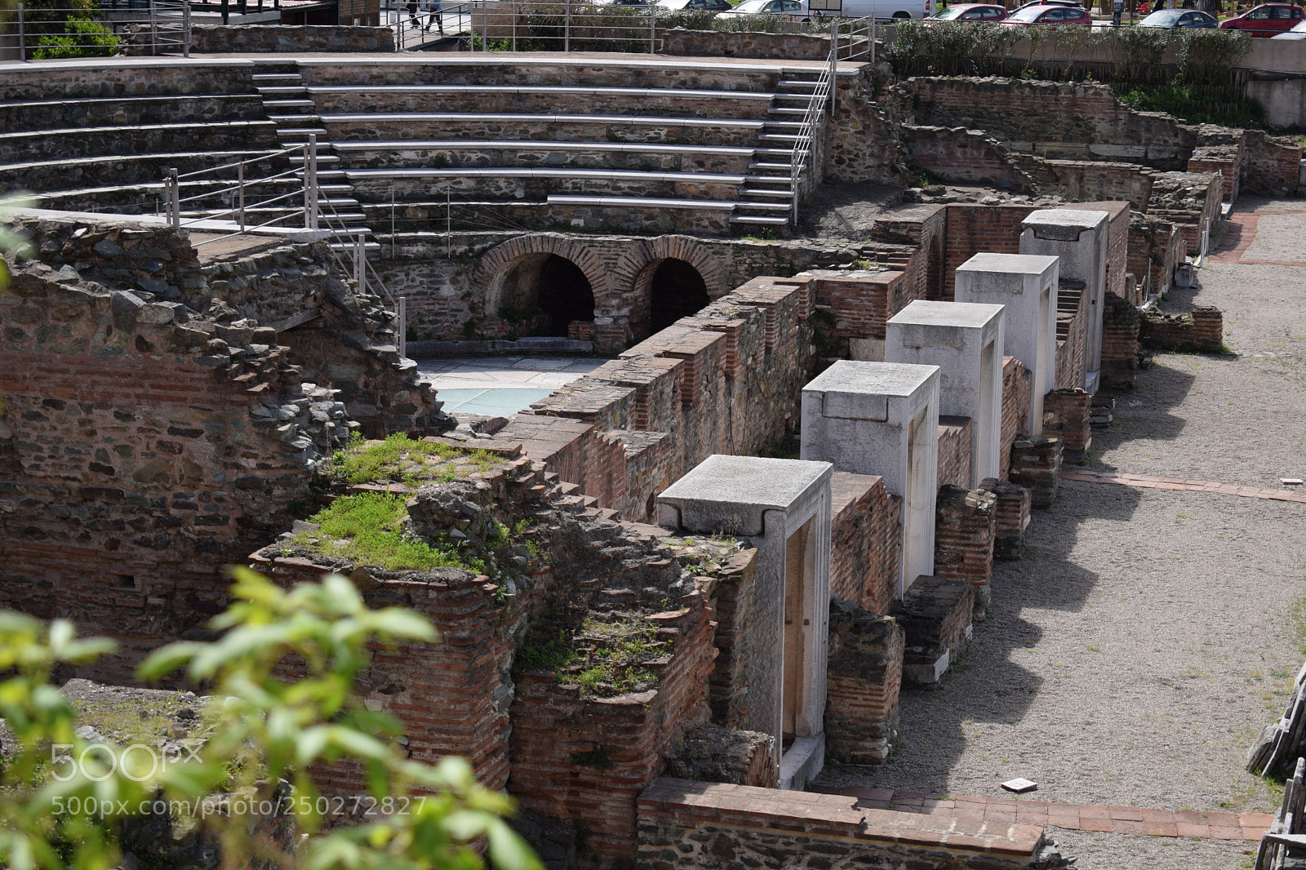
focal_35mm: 82
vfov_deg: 16.5
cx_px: 653
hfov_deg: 24.6
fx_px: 2992
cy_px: 435
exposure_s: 1/500
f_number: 5.6
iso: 200
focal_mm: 55
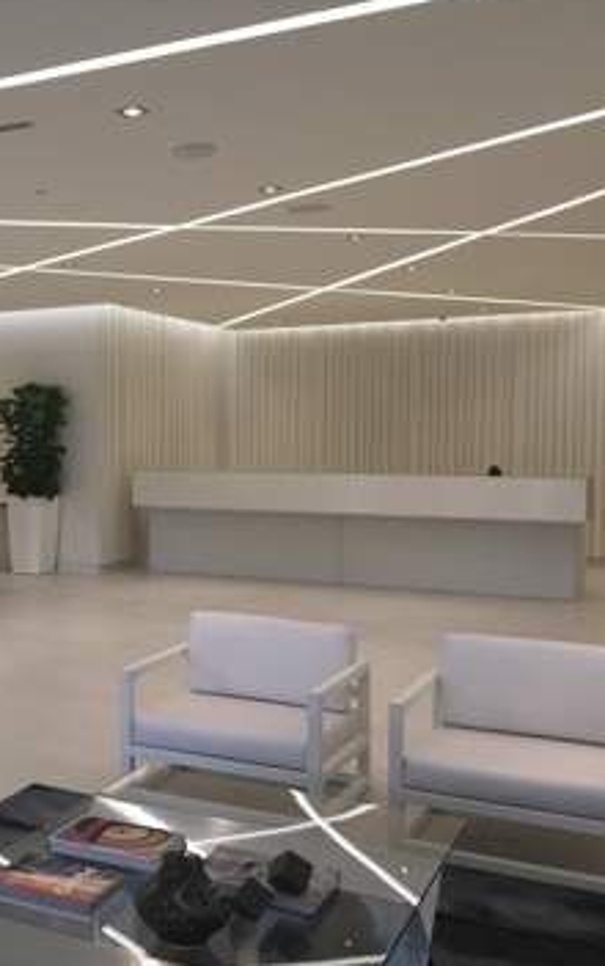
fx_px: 1106
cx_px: -52
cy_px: 476
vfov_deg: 47.2
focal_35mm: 42
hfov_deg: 28.0
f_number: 2.2
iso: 32
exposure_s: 1/40
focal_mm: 4.15
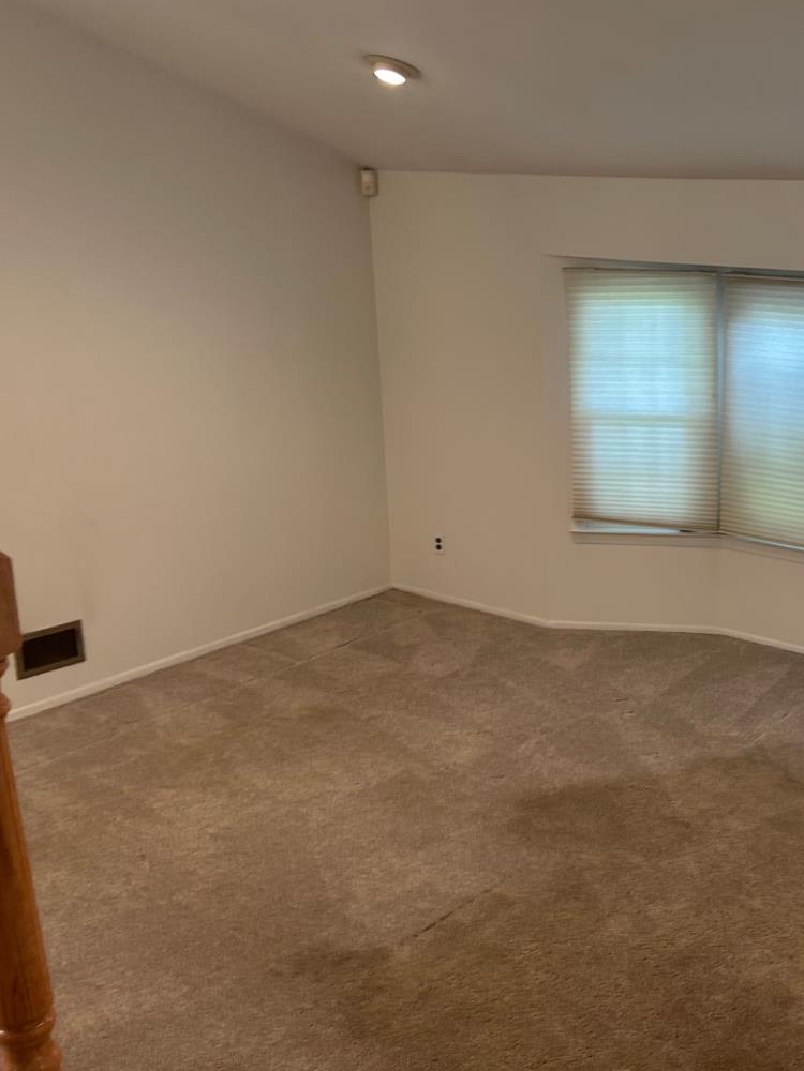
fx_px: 1208
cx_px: 735
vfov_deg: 47.8
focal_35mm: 39
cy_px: 510
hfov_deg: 34.6
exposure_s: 1/60
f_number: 1.5
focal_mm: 5.7
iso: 100
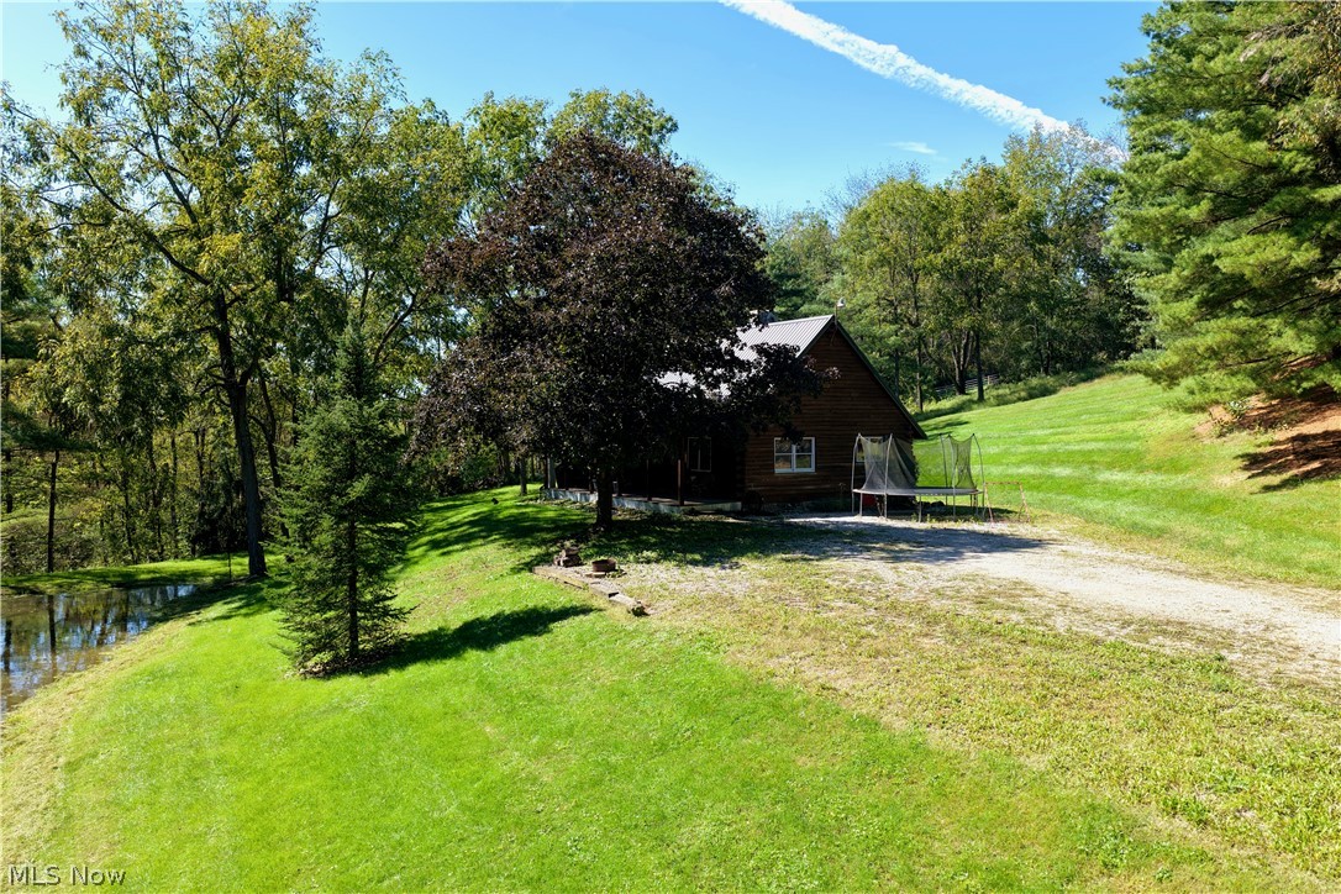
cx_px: 670
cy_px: 447
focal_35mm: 28
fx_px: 1043
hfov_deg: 65.5
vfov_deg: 46.4
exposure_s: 1/800
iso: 200
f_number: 2.8
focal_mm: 14.45
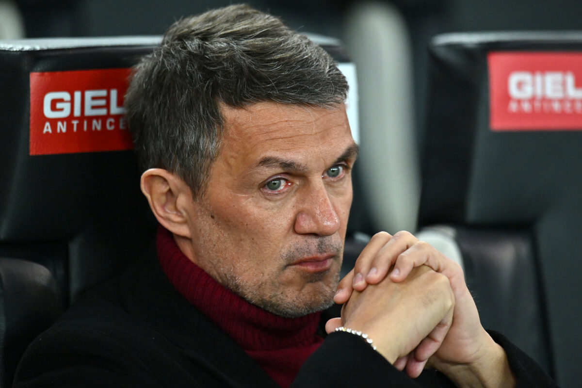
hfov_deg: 5.2
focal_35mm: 400
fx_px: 6466
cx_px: 291
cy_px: 194
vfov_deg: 3.4
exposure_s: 1/1000
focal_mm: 400
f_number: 4
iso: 3200
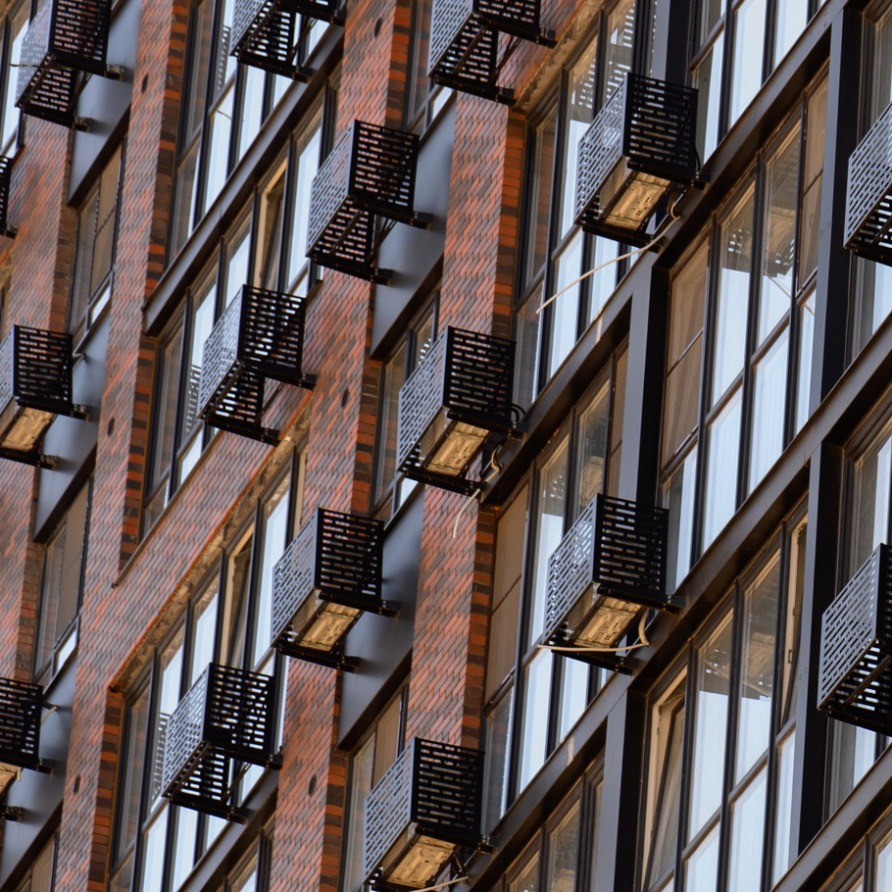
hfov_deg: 4.8
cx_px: 962
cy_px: 460
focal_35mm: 363
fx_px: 10583
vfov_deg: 4.8
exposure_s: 1/125
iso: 50
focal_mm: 150
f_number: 4
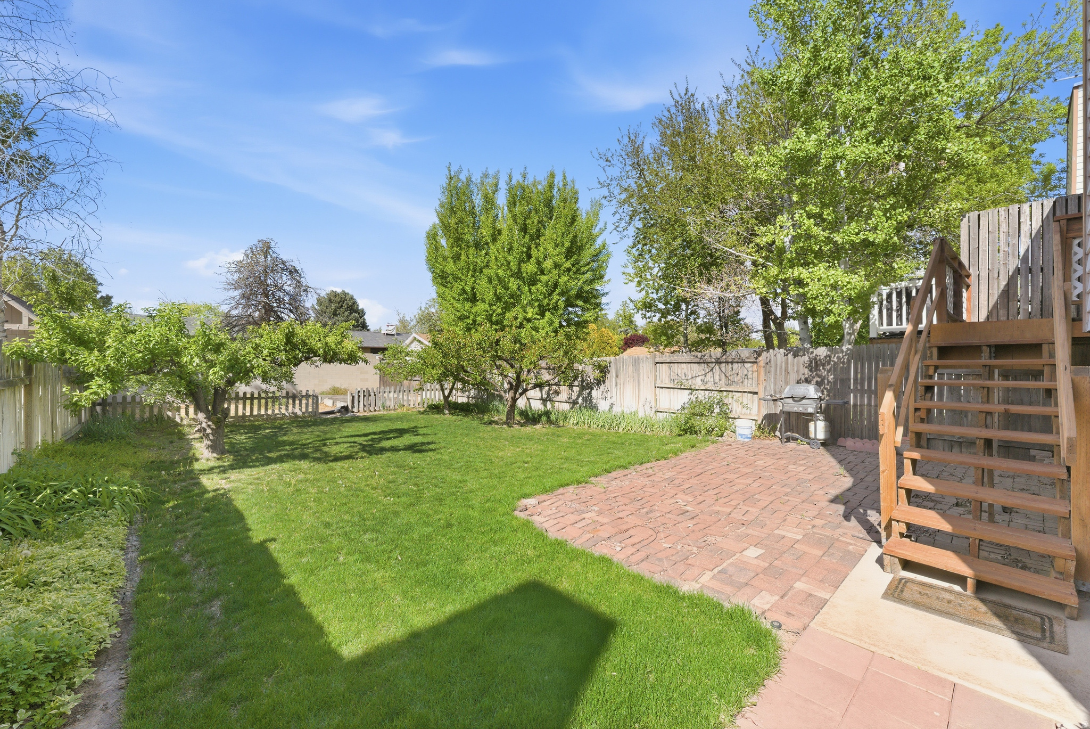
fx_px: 424
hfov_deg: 104.2
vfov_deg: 81.3
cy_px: 364
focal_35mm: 14
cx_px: 545
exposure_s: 1/500
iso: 640
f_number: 8
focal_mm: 14
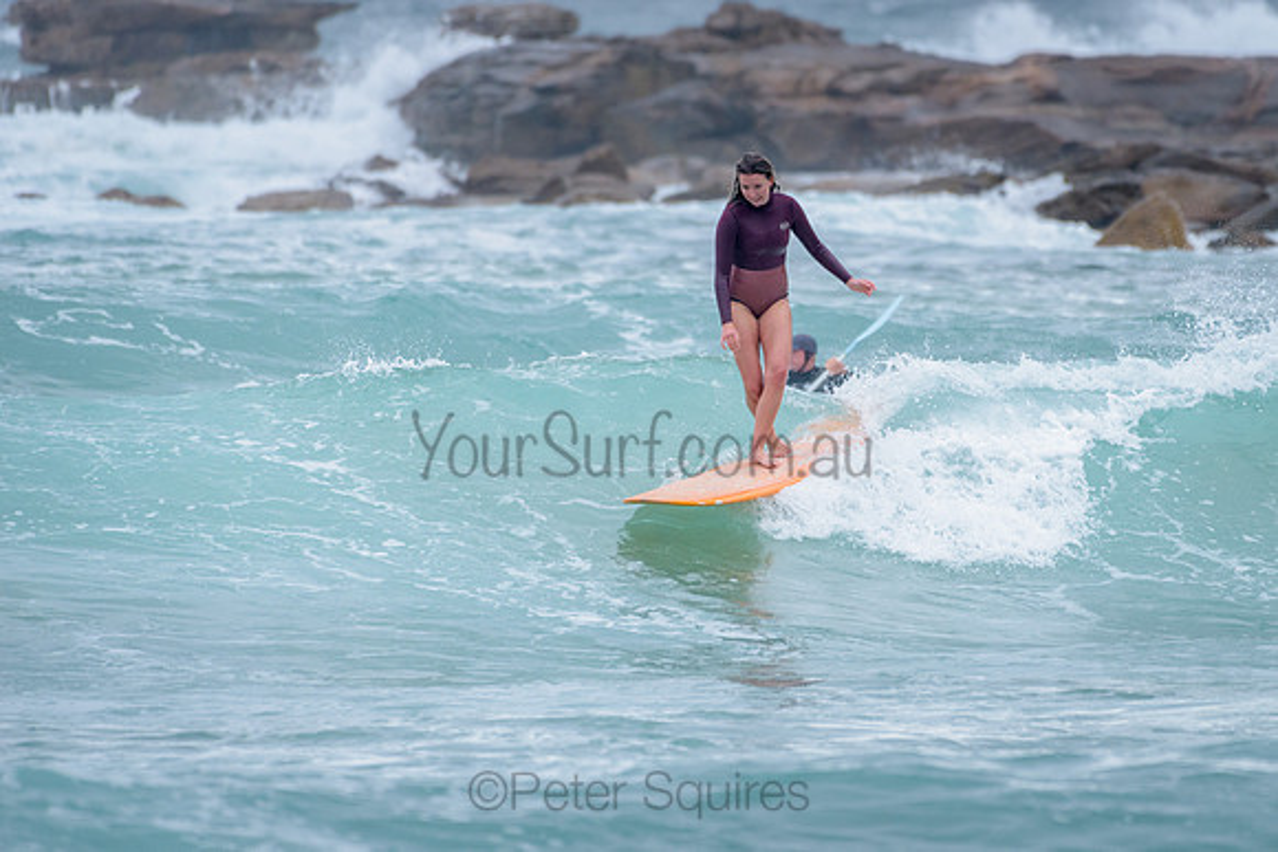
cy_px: 386
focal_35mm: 613
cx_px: 783
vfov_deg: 2.2
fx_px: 21774
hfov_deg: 3.4
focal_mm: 500
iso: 720
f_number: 5.6
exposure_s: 1/1250
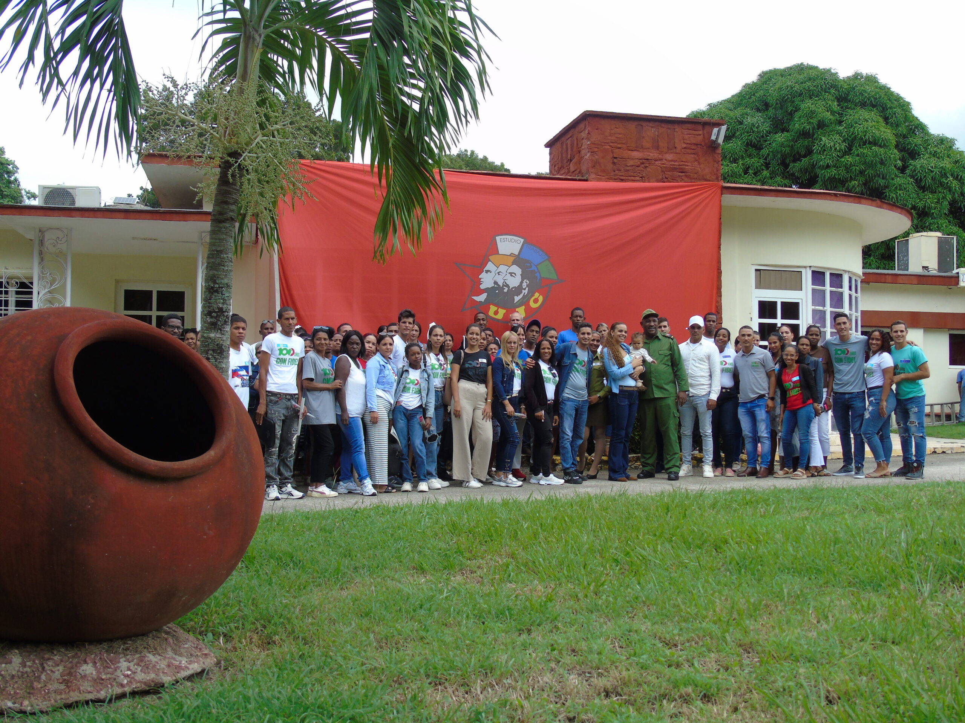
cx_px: 482
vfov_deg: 41.8
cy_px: 362
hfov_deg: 54.0
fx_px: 948
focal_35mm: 34
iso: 80
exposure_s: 1/320
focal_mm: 6.1
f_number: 3.8
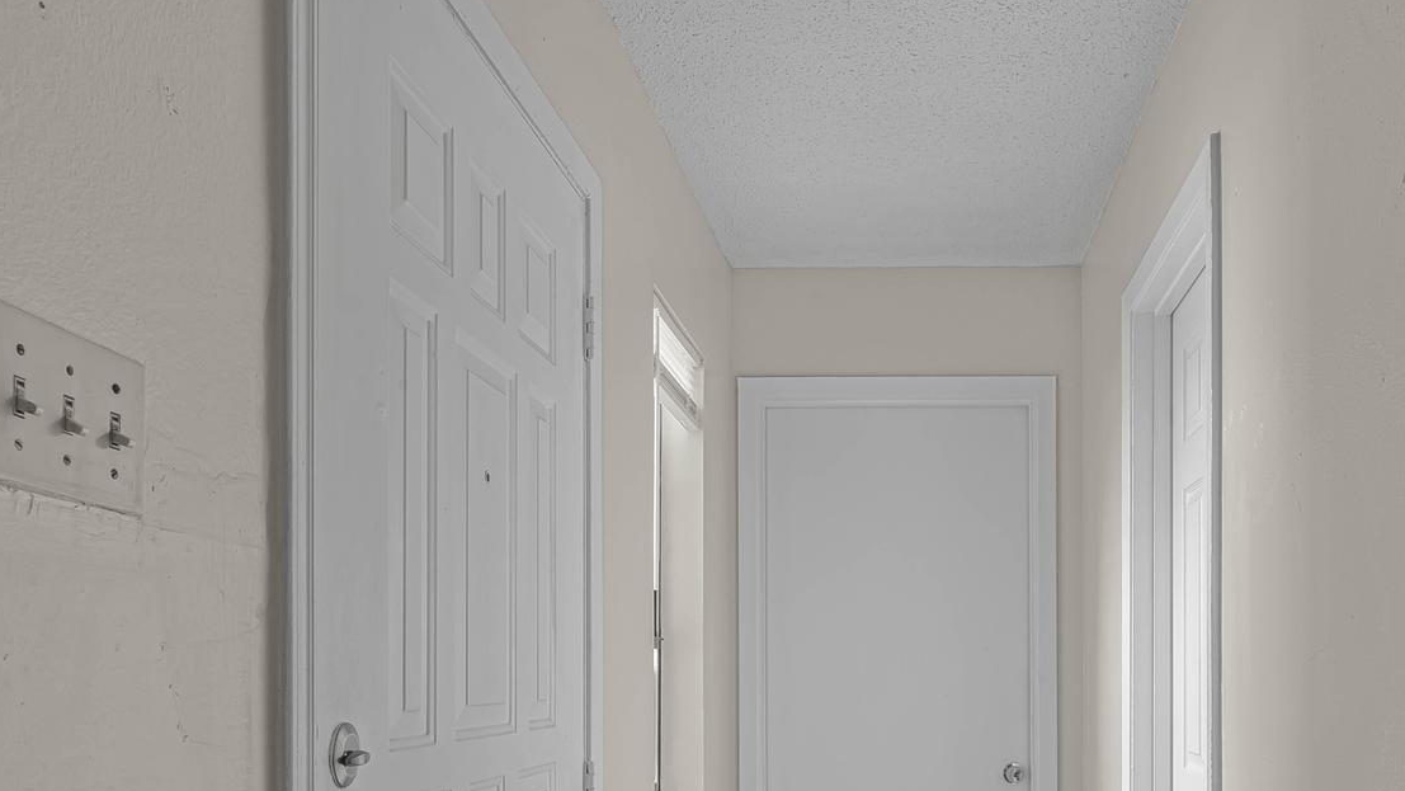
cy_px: 728
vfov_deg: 35.3
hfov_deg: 61.6
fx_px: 1155
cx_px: 897
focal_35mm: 31
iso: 200
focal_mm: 16
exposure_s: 1/2.5
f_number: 9
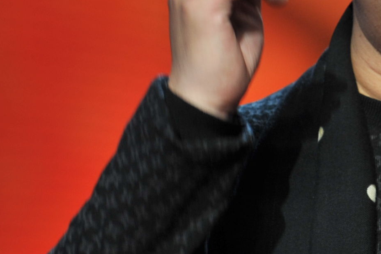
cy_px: 93
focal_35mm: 848
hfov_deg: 2.4
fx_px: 8971
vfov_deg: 1.6
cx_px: 391
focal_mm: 185
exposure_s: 1/125
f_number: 4
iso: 400
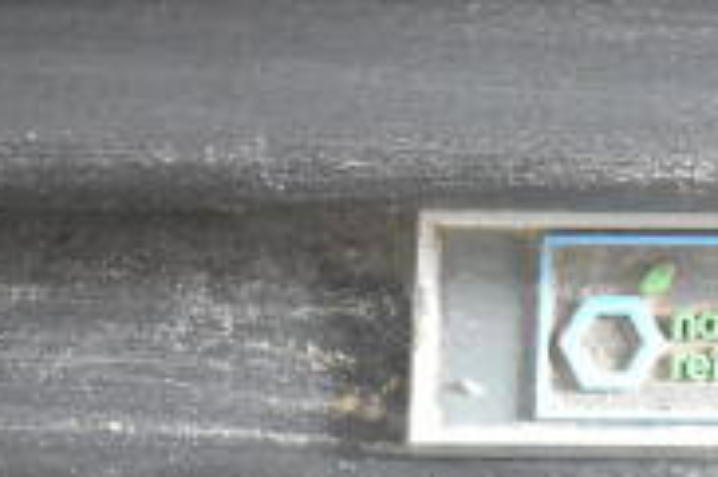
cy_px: 329
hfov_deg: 11.4
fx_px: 3407
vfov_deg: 8.0
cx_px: 1148
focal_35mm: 171
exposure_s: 1/50
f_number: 4.5
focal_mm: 34
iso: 8000
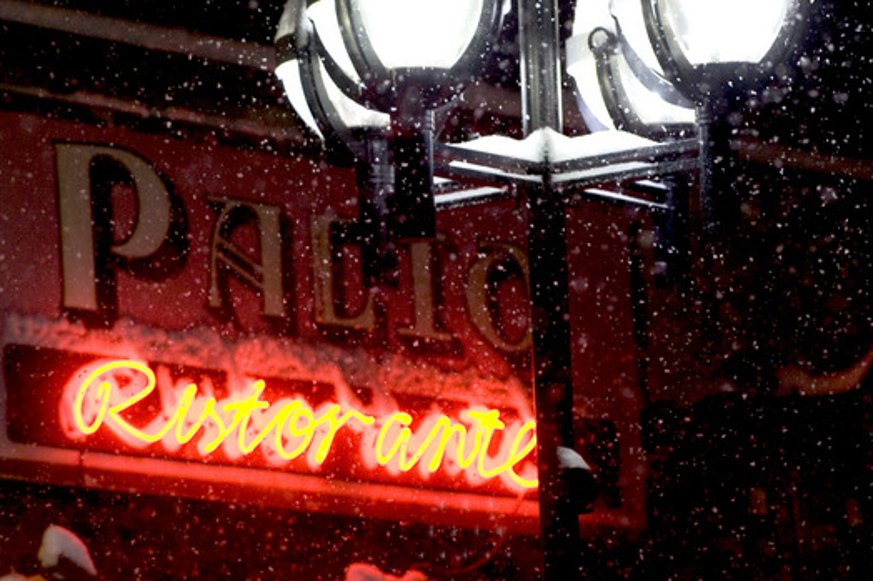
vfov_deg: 5.0
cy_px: 267
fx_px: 6715
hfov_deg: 7.4
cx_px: 430
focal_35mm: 277
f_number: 4.5
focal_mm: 180
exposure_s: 1/400
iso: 1600
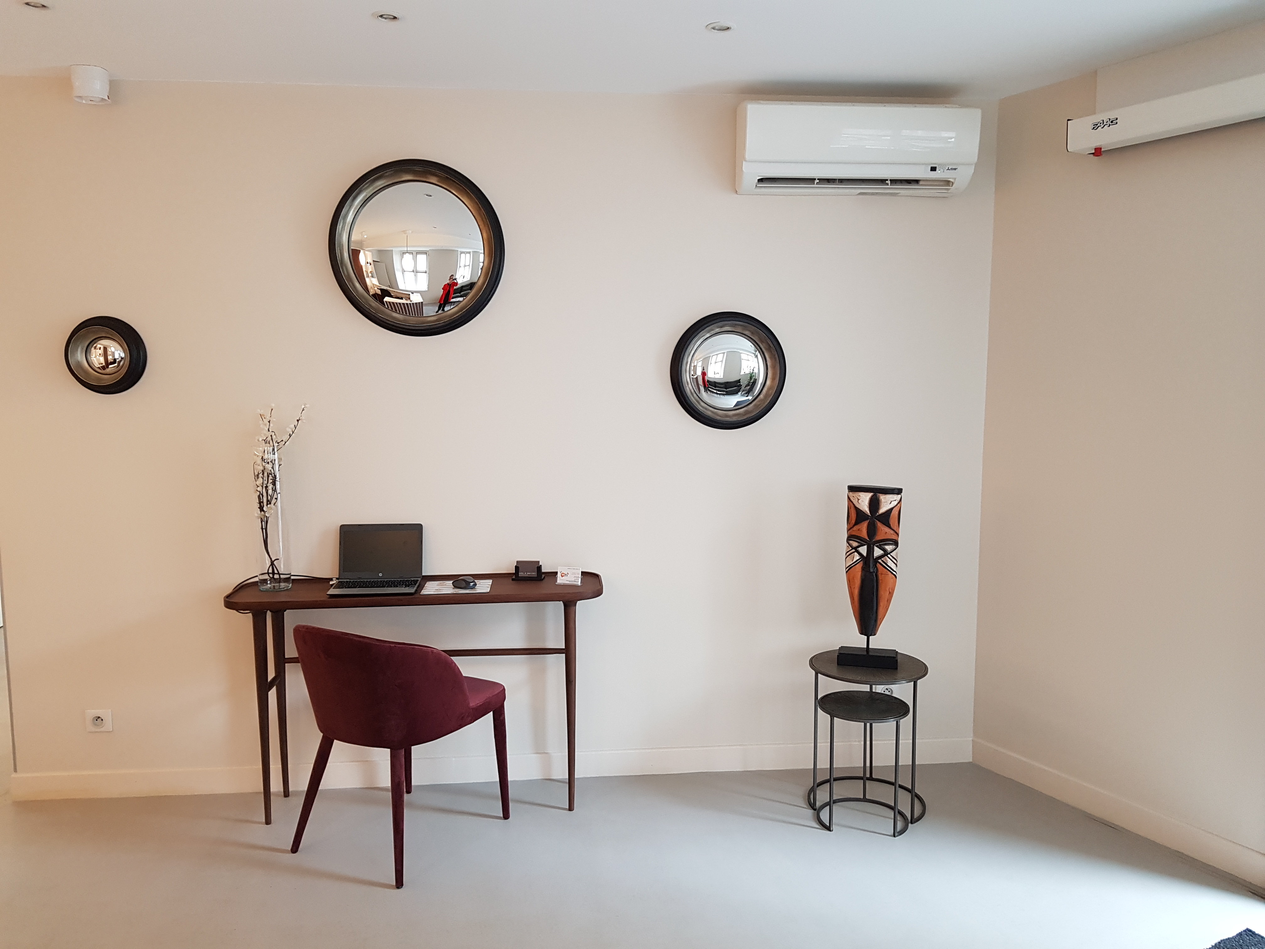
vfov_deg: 53.1
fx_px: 950
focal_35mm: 26
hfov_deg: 67.3
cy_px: 474
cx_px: 632
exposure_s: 1/50
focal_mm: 4.2
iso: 125
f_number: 1.7
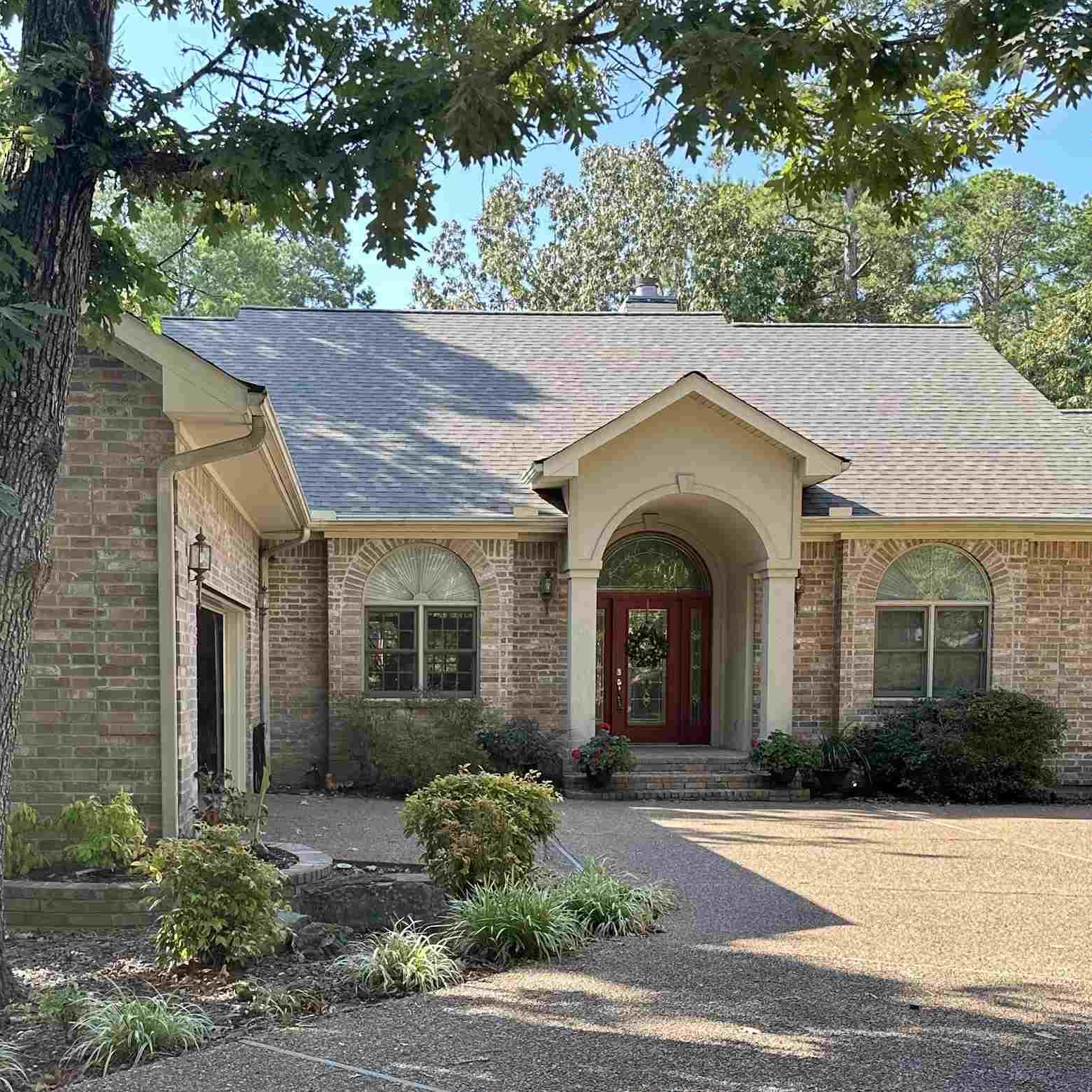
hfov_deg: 39.9
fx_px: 1499
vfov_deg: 39.3
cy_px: 776
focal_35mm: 42
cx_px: 449
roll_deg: +0.0
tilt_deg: -3.0
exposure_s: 1/570
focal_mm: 6.86
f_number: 1.78
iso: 80
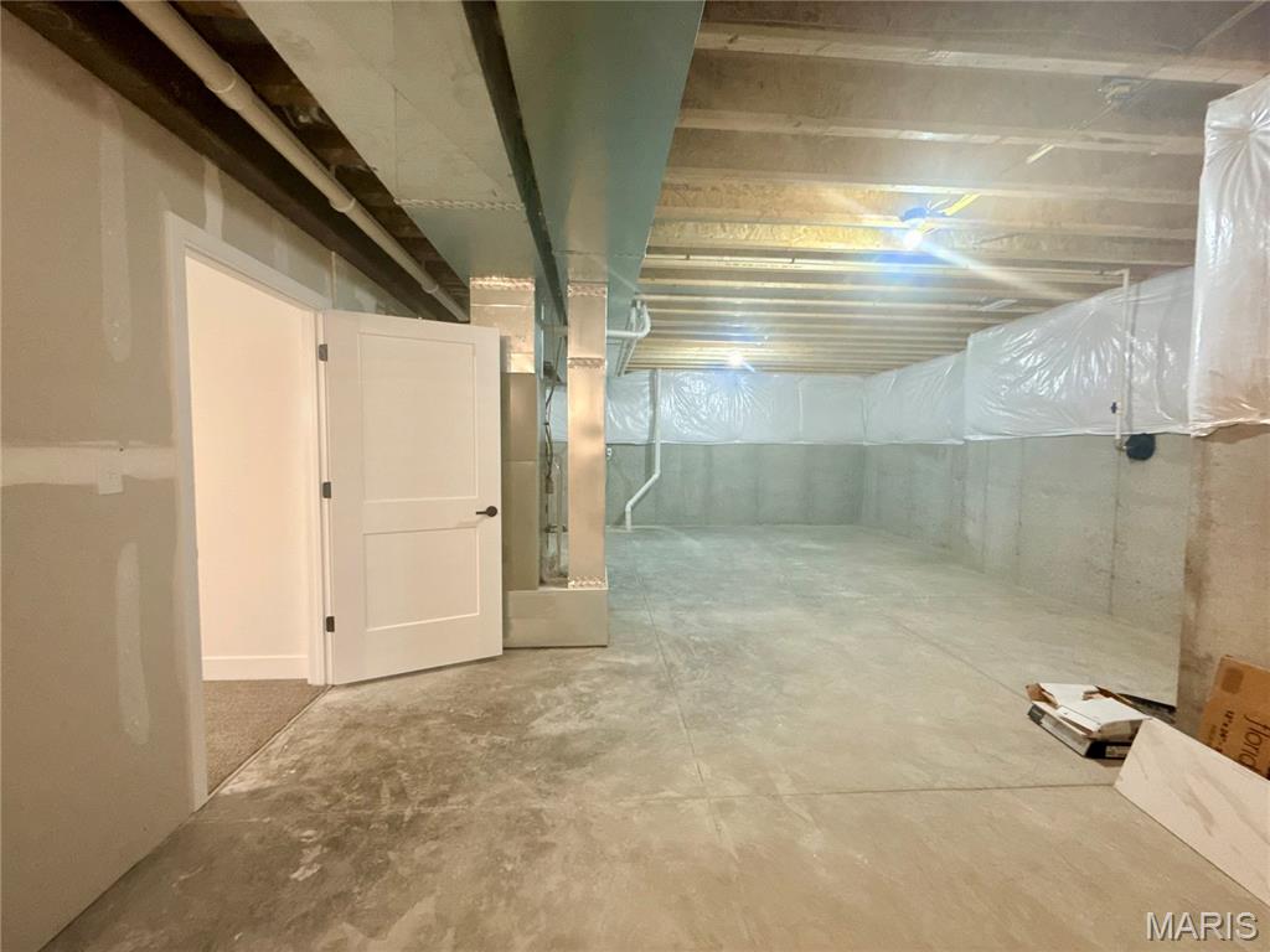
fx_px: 514
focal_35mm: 14
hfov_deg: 102.1
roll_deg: -1.1
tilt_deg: -3.2
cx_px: 635
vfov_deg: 85.7
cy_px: 476
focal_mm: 2.22
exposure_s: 1/60
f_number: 2.2
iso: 1000
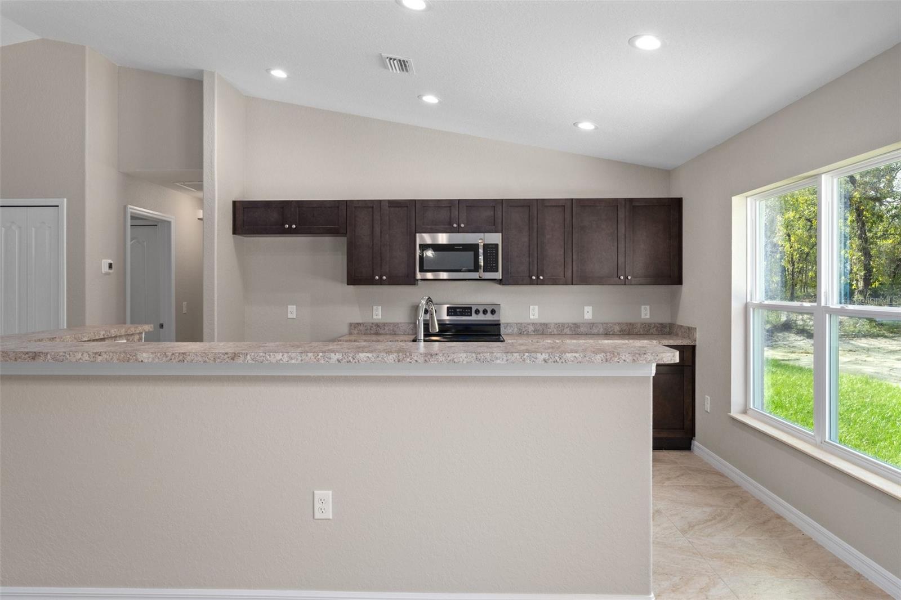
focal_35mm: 24
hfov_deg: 73.8
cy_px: 300
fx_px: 601
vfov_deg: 53.1
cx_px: 450
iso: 320
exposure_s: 1/6
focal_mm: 16
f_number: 8
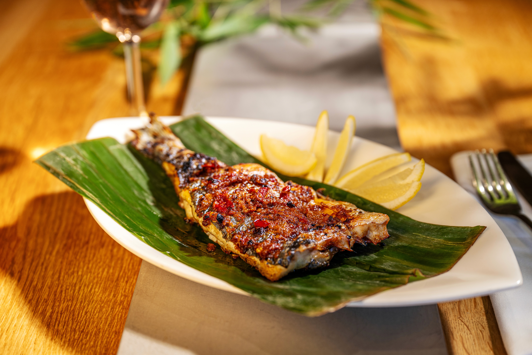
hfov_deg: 30.5
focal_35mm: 66
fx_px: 975
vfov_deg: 20.6
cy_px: 178
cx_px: 266
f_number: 4
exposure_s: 1/125
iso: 200
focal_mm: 66
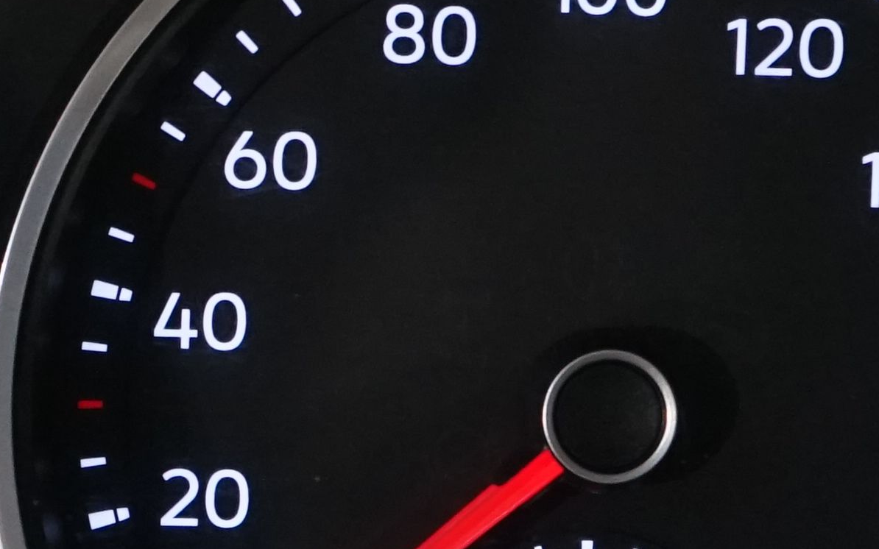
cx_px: -400
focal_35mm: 251
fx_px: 6012
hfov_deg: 8.2
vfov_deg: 5.2
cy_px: 297
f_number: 4.5
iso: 2000
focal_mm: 49
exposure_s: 1/50
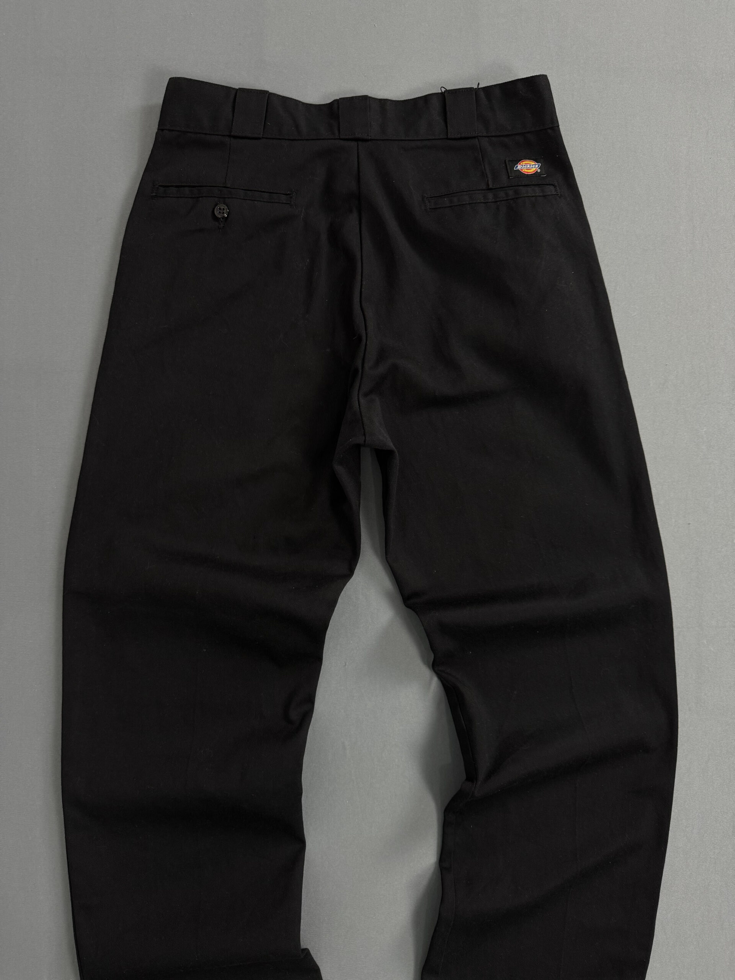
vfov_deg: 71.6
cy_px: 490
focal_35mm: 24
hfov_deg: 56.8
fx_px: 679
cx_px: 368
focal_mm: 6.76
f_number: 1.78
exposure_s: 1/60
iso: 160
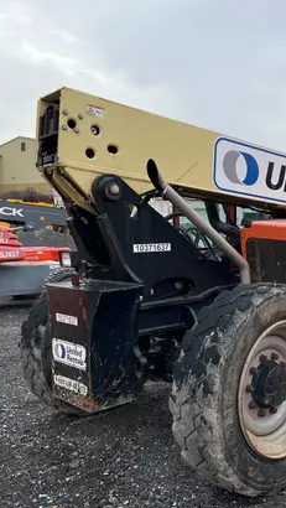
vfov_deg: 52.8
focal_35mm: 38
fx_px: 512
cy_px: 255
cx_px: 271
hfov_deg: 29.6
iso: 50
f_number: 1.6
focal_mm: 5.1
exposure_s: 1/1672
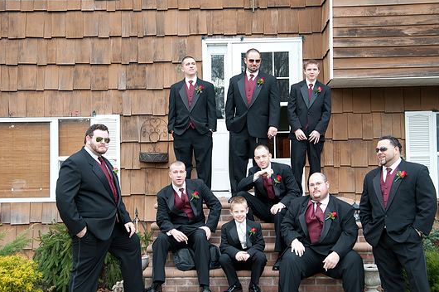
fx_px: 560
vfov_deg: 29.2
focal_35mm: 46
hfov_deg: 42.8
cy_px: 158
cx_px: 229
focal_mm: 42
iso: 640
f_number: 7.1
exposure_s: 1/100
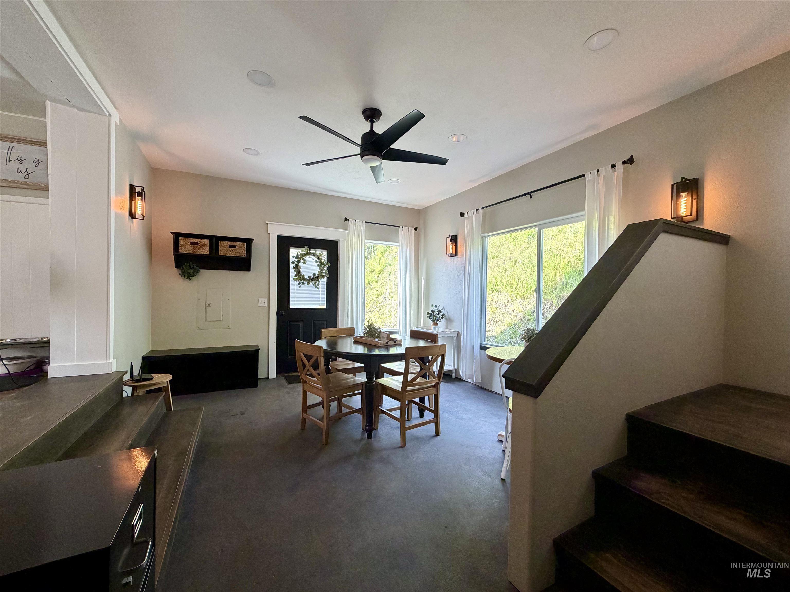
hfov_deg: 102.1
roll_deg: -0.7
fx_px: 320
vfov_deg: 85.7
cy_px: 296
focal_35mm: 14
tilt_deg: -0.9
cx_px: 395
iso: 250
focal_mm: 2.22
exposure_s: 1/120
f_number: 2.2
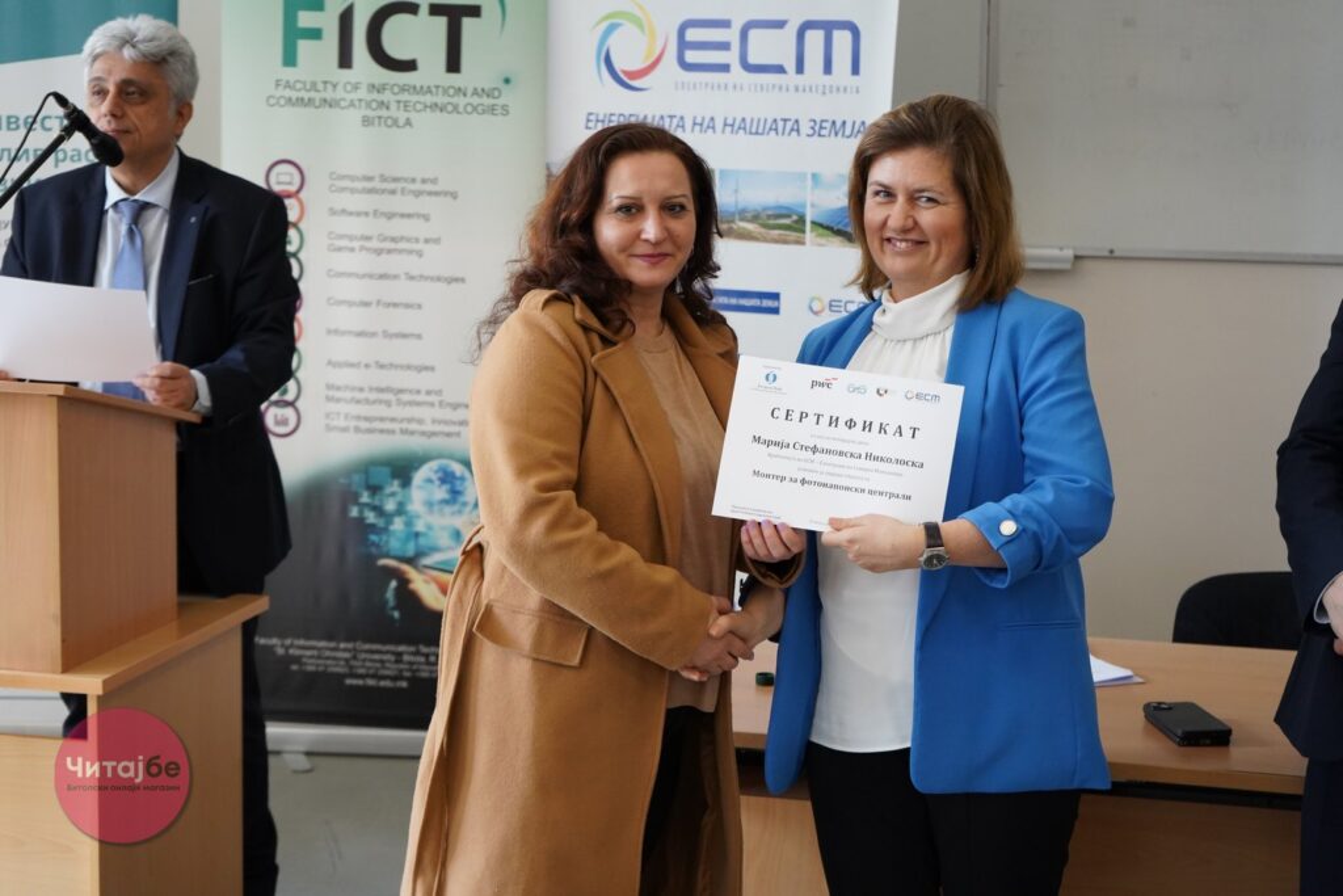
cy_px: 448
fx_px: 2612
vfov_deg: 19.5
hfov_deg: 28.8
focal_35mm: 70
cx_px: 672
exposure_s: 1/320
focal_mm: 70
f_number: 5.6
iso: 4000
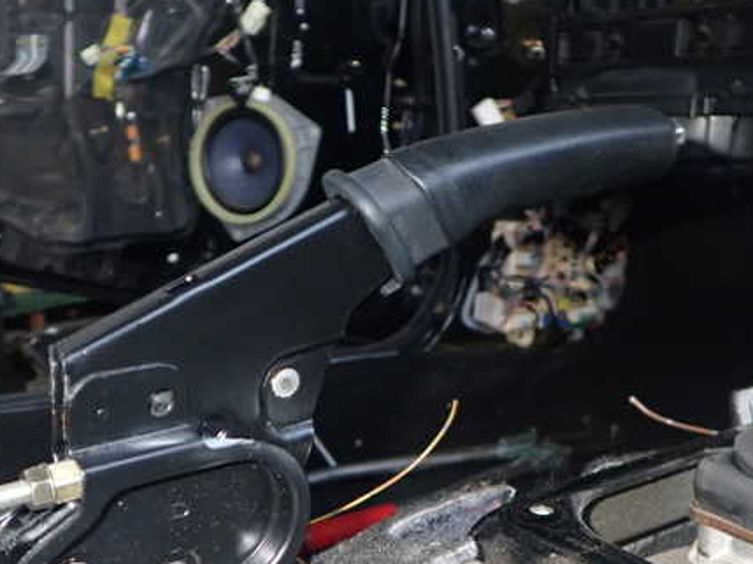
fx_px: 913
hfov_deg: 44.5
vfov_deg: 34.2
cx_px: 290
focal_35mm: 42
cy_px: 346
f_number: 6.3
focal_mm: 5.4
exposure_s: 1/30
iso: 320
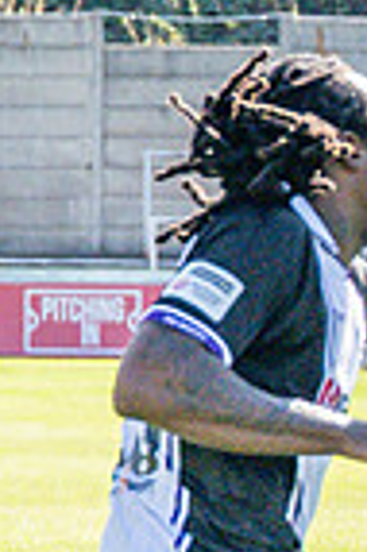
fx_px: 11480
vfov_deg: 2.8
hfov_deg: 1.8
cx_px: 779
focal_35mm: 749
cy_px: 470
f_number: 4
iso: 400
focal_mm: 70
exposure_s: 1/2500
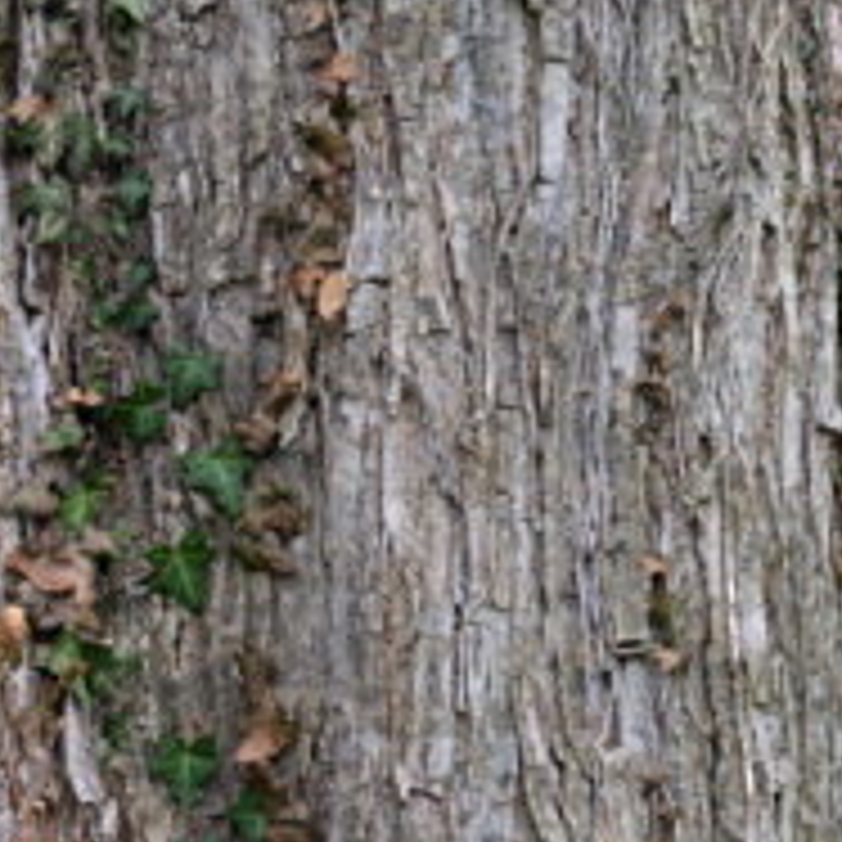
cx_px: 104
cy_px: 225
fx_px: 5504
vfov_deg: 8.7
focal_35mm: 200
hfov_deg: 8.7
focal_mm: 70
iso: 100
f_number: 5.6
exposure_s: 1/15
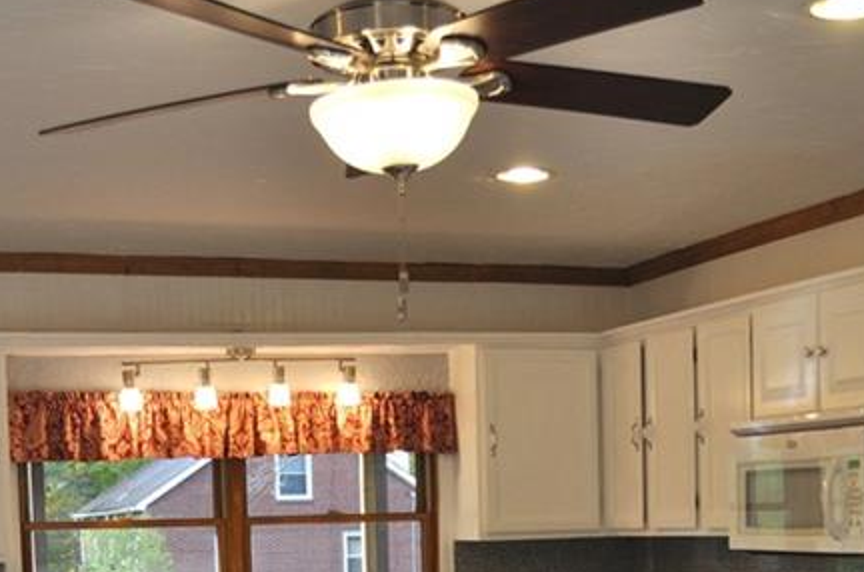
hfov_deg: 31.5
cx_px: 410
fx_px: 1533
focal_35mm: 64
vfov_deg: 20.1
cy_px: 653
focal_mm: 18
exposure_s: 1/100
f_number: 5
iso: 400
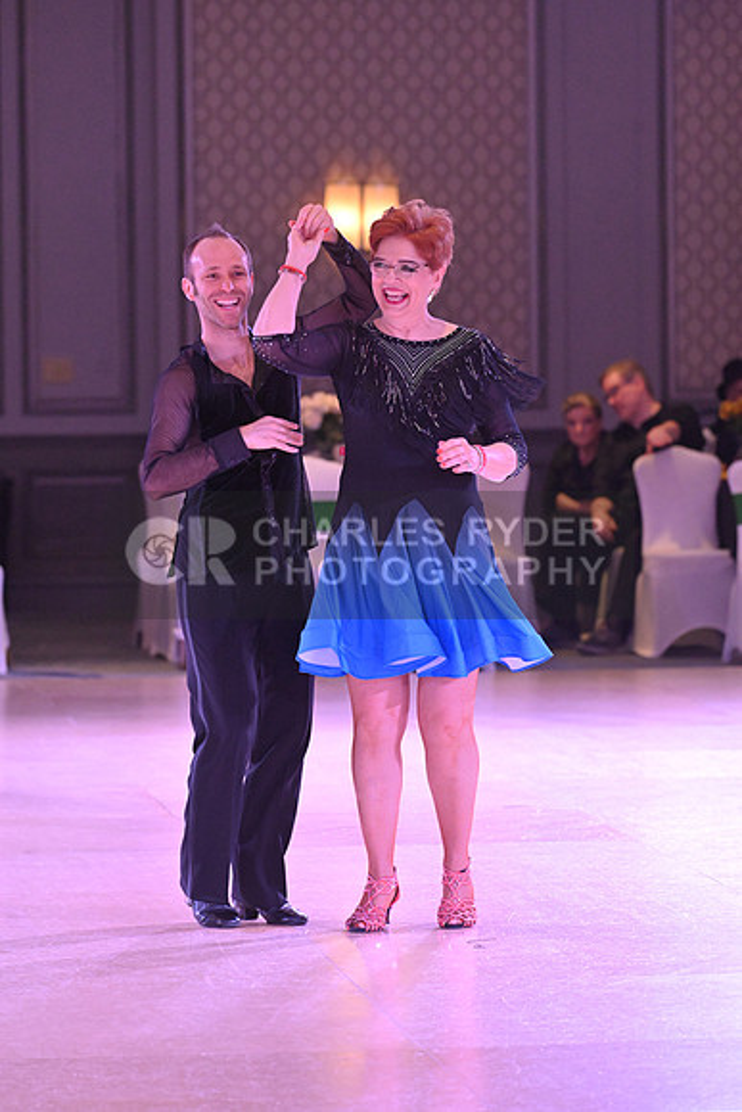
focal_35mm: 200
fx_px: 6179
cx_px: 371
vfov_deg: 10.3
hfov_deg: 6.9
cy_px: 556
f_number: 5.6
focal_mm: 200
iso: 5000
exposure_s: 1/400
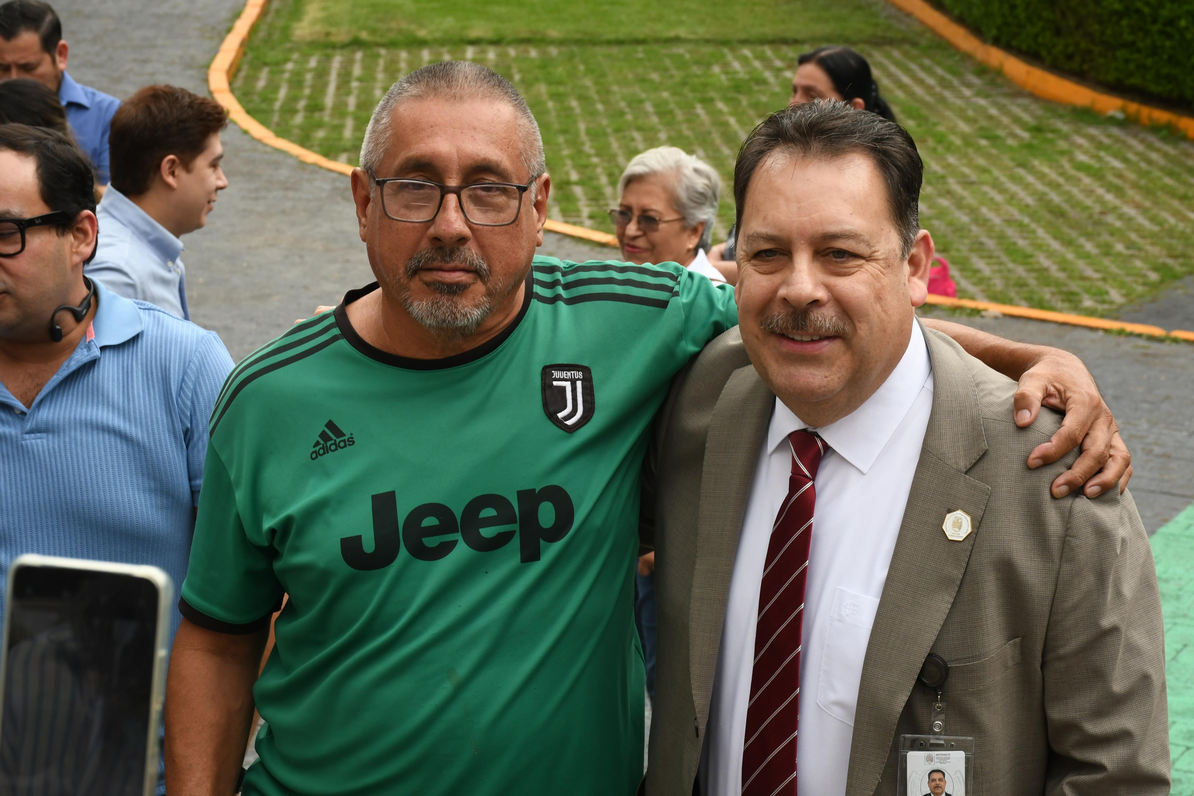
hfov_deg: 26.0
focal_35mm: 78
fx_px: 2587
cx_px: 597
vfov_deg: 17.5
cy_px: 398
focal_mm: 52
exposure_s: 1/160
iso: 500
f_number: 9
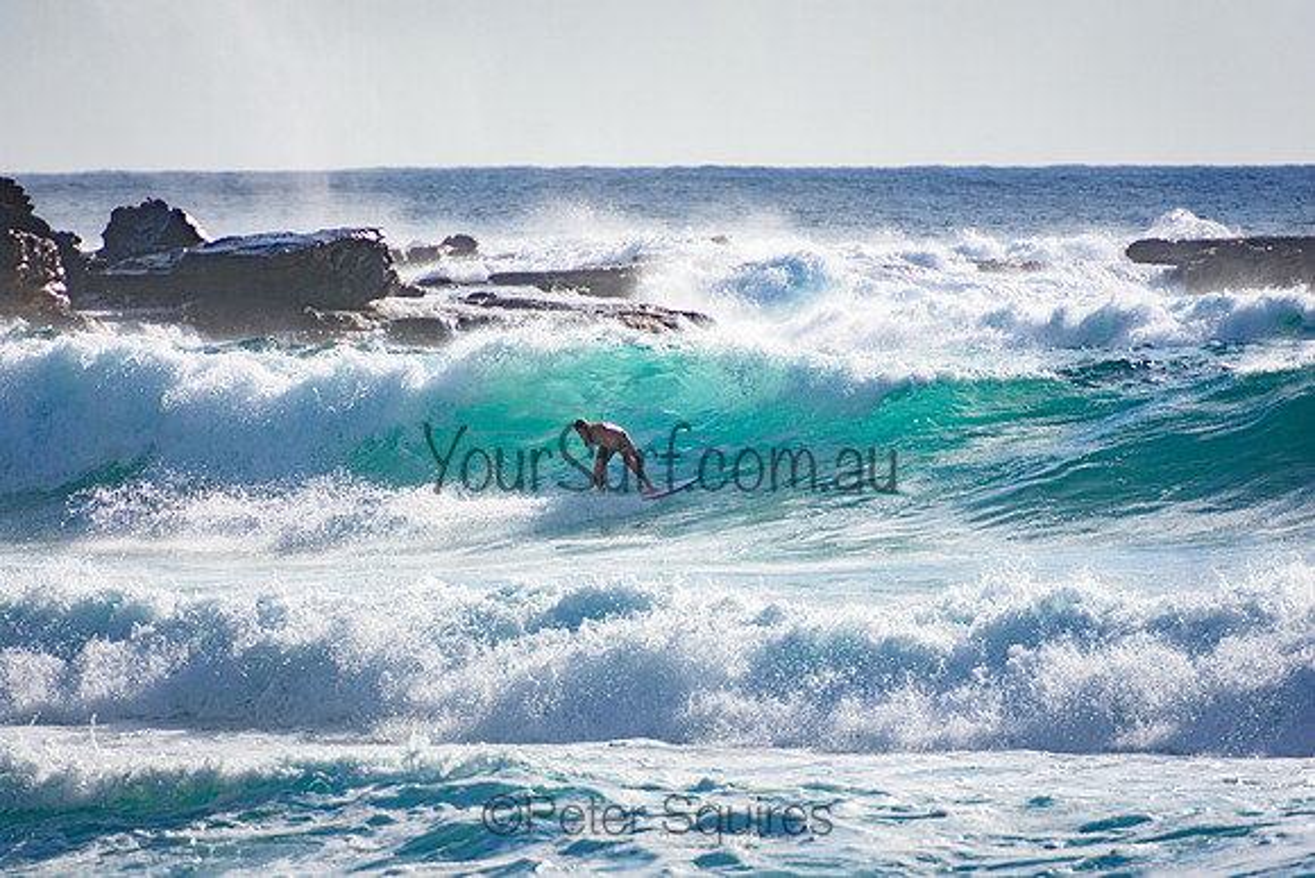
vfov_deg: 2.3
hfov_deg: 3.4
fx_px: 21921
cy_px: 439
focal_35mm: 600
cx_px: 658
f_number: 5.6
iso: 250
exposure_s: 1/2000
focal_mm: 400
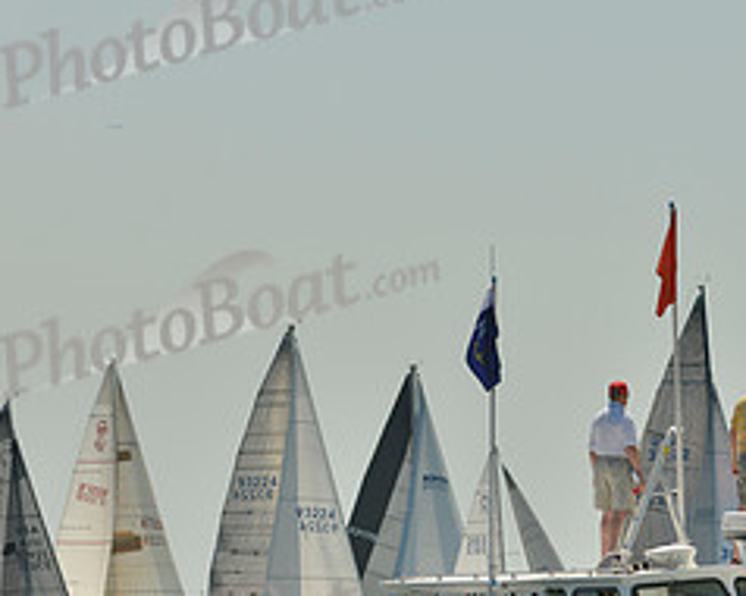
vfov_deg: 3.4
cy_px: 434
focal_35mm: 458
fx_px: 10104
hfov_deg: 4.2
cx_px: 605
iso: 200
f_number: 6.3
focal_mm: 200
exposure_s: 1/1600
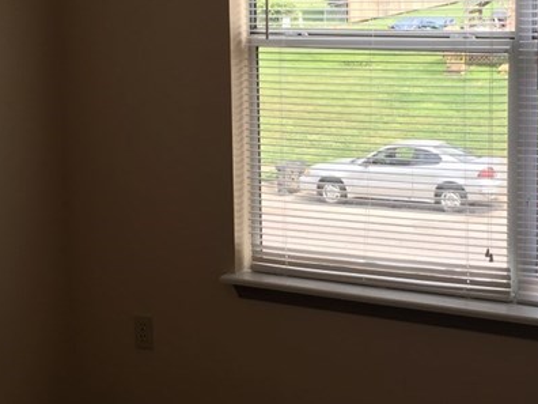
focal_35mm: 75
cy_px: 125
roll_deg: +1.1
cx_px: 308
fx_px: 1166
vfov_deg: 19.6
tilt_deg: -7.4
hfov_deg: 26.0
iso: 25
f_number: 2.2
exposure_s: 1/206
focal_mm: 4.15
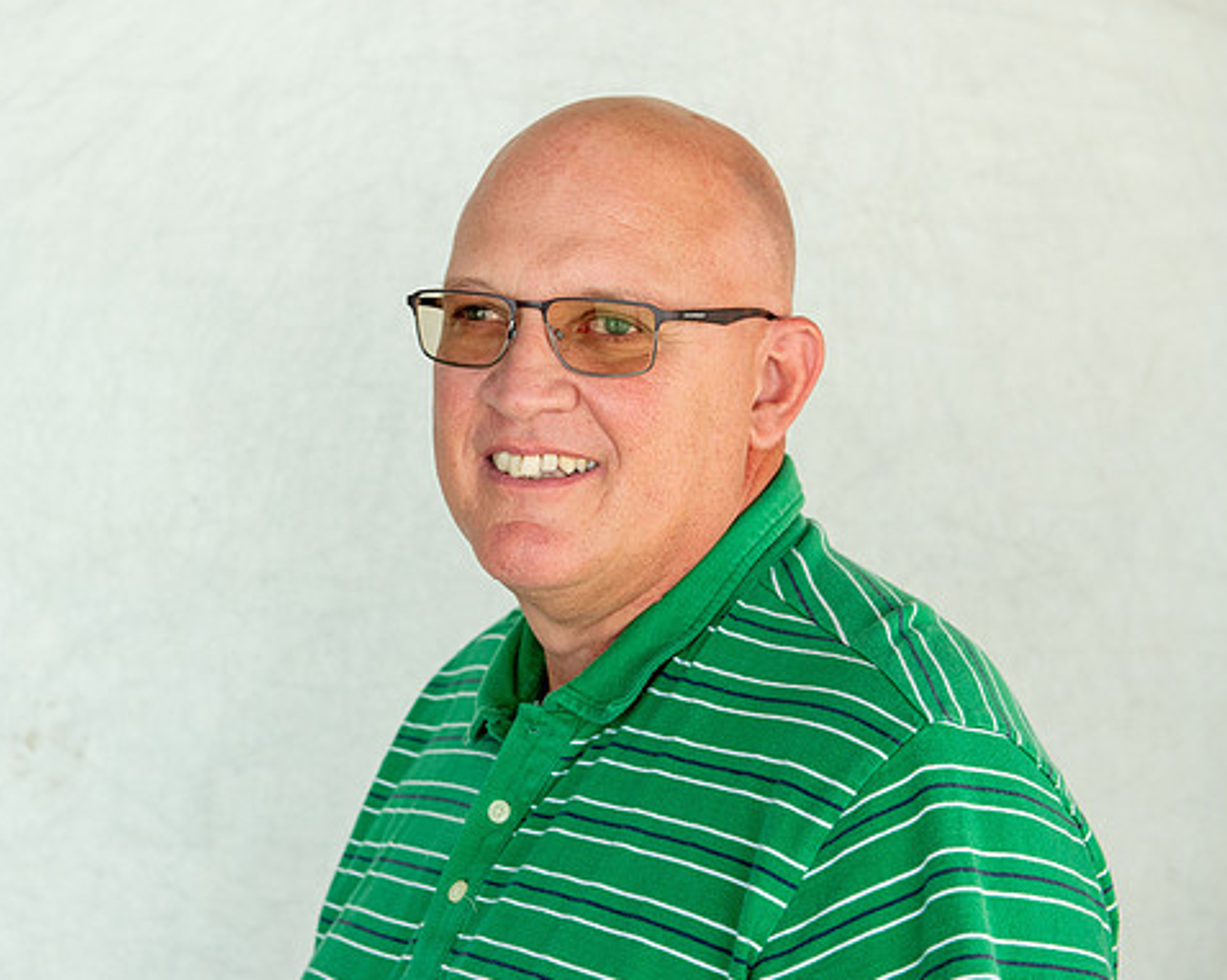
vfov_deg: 23.1
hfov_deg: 28.7
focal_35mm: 66
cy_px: 493
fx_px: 2396
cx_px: 524
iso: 1600
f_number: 5.6
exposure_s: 1/400
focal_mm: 58
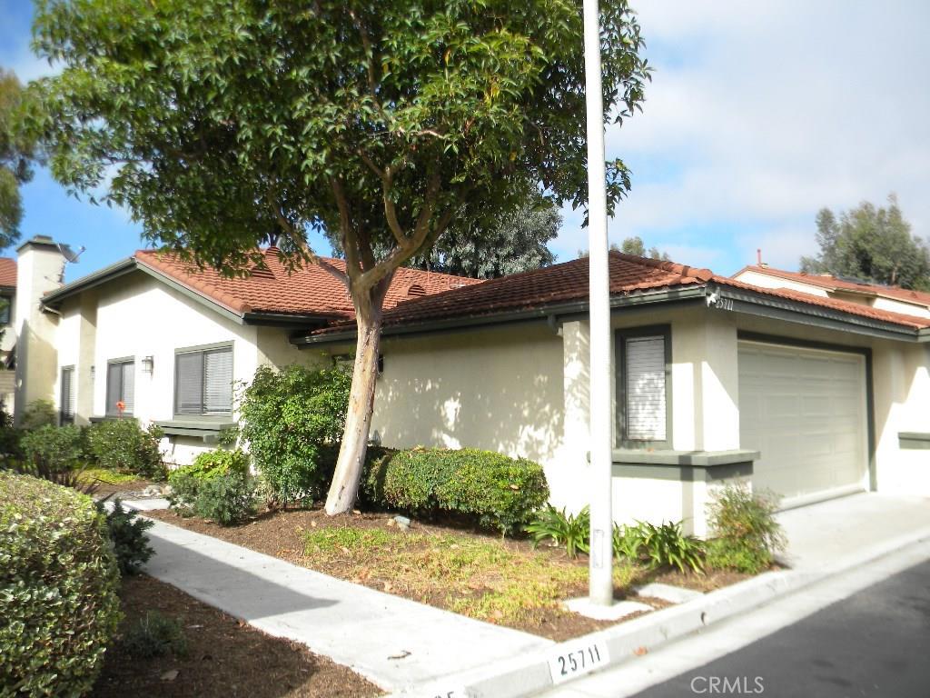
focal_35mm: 28
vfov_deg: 49.7
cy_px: 349
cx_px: 465
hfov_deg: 63.4
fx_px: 752
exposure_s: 1/595
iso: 80
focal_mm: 5
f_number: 3.5
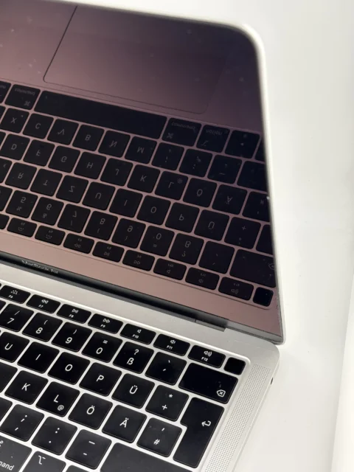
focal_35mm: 52
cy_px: 236
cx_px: 177
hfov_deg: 28.0
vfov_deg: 36.8
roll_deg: +4.8
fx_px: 709
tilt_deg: -41.9
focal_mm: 5.96
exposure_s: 1/422
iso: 40
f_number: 1.6
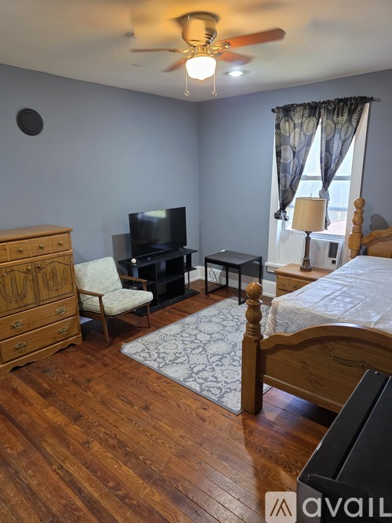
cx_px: 196
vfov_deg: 73.9
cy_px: 262
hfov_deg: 58.9
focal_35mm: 23
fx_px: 347
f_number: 1.7
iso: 500
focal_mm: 6.3
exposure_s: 1/120
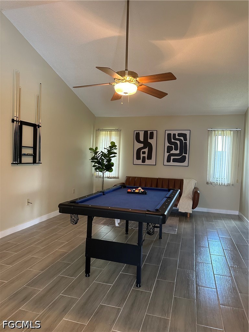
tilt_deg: -1.9
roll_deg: -3.5
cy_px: 166
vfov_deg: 71.6
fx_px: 230
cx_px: 124
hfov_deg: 56.8
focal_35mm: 24
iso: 400
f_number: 1.78
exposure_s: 1/60
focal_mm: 6.86
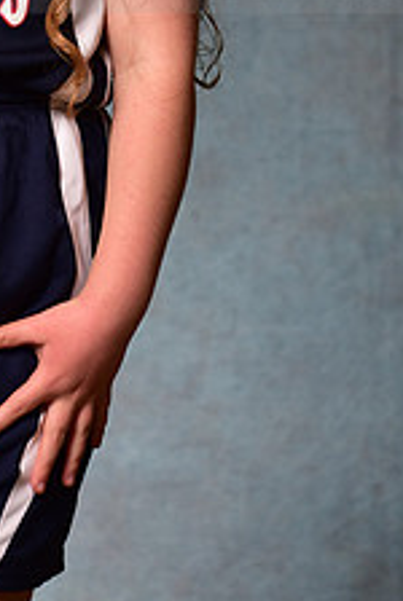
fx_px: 3030
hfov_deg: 7.5
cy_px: -72
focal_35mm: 181
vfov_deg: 11.2
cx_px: -101
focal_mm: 70
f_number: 5
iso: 100
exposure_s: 1/200
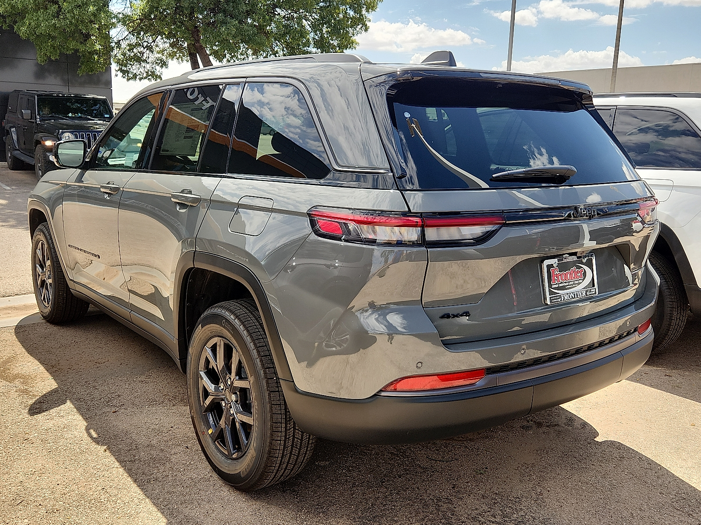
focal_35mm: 23
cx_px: 350
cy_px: 262
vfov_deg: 58.9
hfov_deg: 73.9
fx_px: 466
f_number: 1.8
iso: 50
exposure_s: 1/833
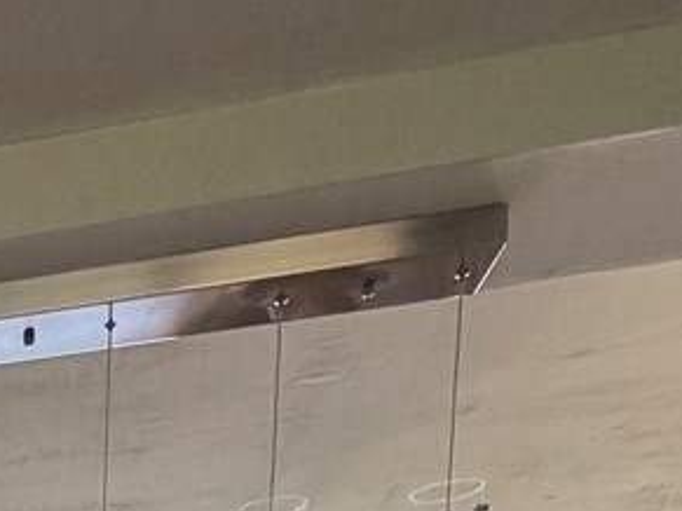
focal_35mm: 77
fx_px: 1516
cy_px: 1289
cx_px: -427
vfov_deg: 13.2
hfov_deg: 20.5
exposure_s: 1/121
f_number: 2.2
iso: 250
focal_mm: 2.22
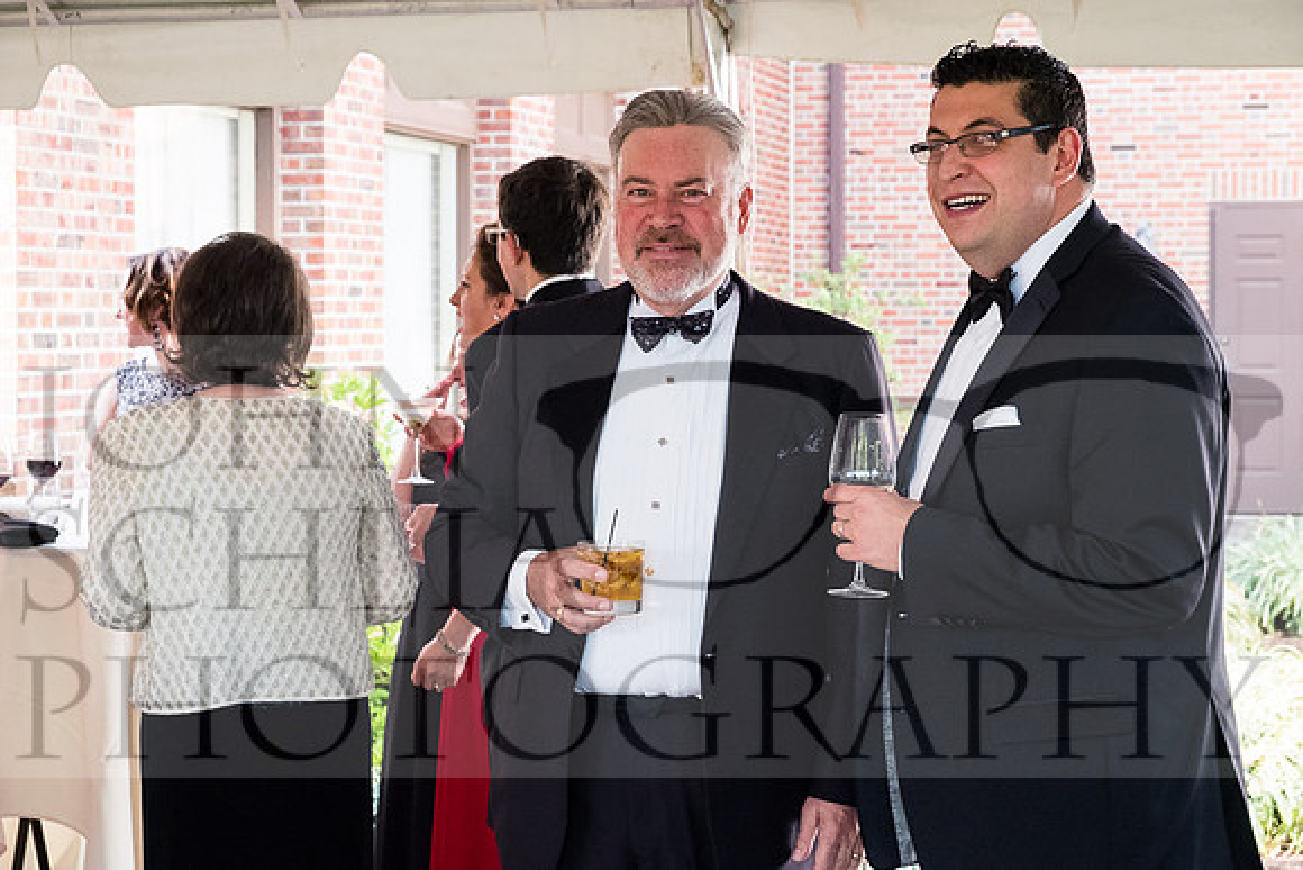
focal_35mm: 76
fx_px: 2751
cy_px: 435
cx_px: 652
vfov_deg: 18.0
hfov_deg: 26.6
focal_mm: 50.5
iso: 2000
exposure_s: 1/200
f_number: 7.1
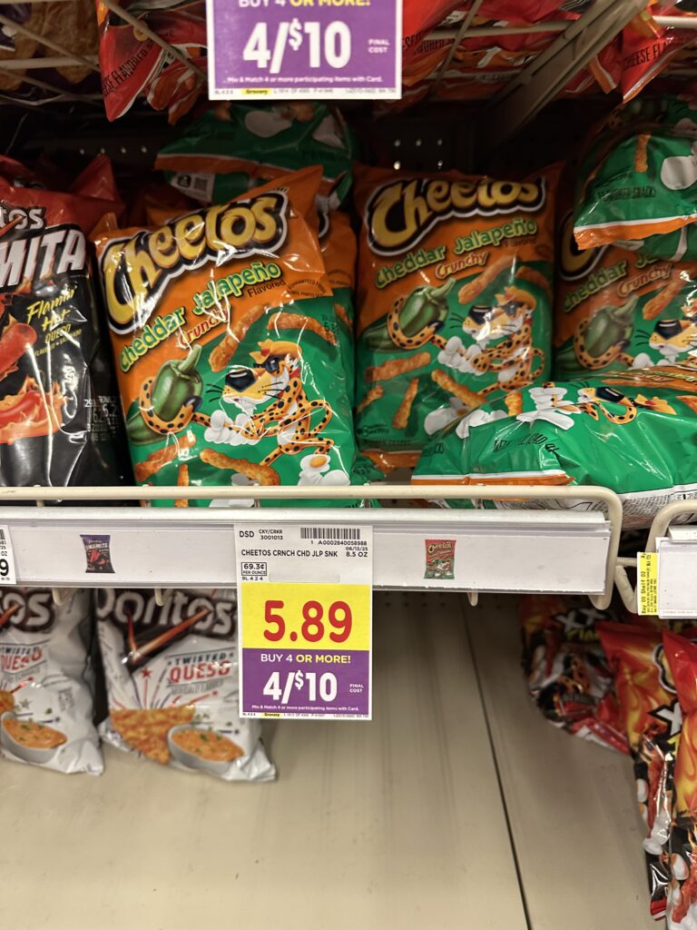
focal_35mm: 24
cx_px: 348
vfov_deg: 71.6
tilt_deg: -23.5
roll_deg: -1.0
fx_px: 644
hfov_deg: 56.8
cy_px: 465
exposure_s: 1/60
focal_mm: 6.86
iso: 320
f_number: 1.78
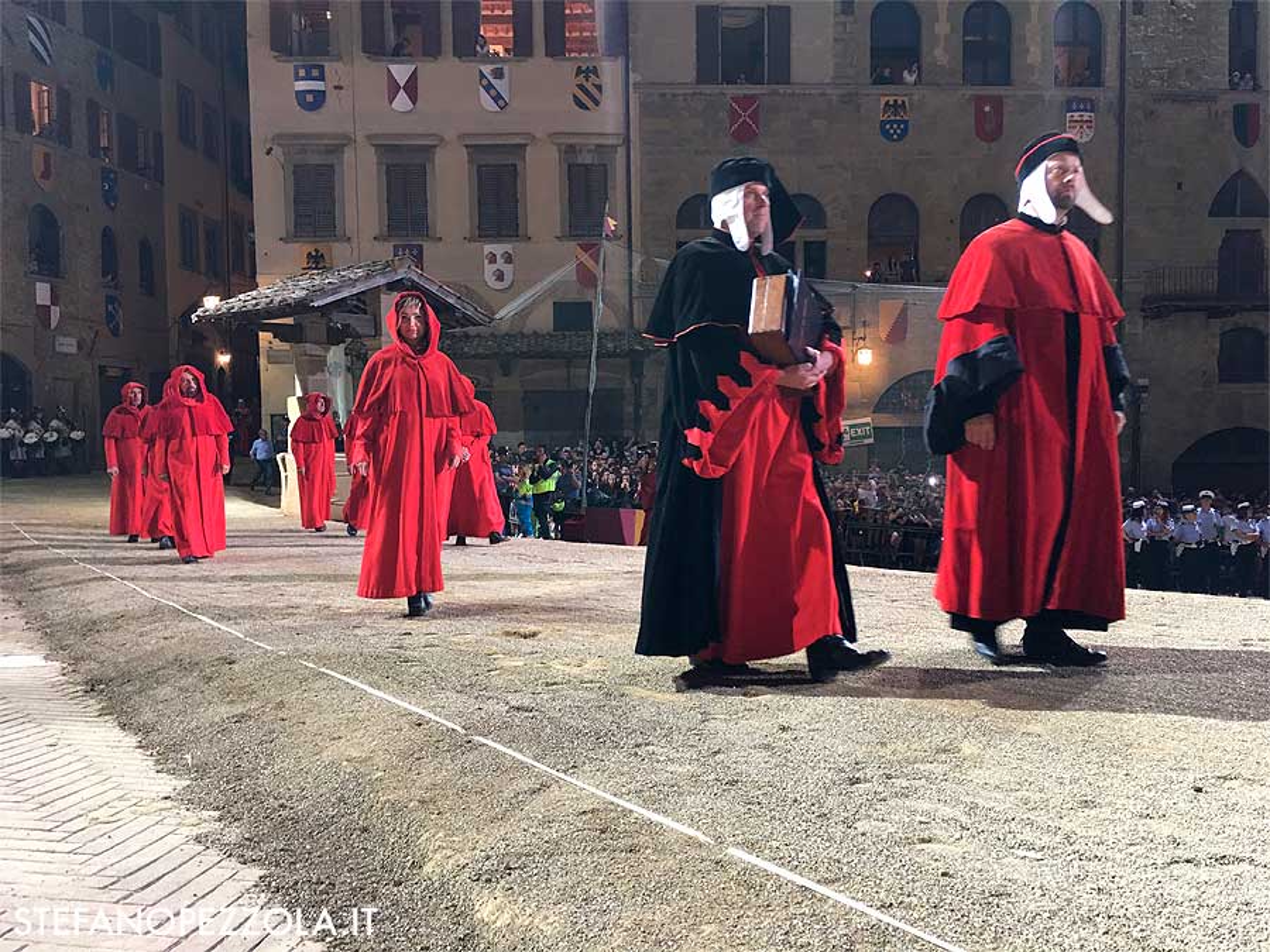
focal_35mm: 29
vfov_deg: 48.2
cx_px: 635
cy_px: 476
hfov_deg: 61.7
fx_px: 1064
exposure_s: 1/17
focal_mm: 4.15
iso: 50
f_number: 2.2
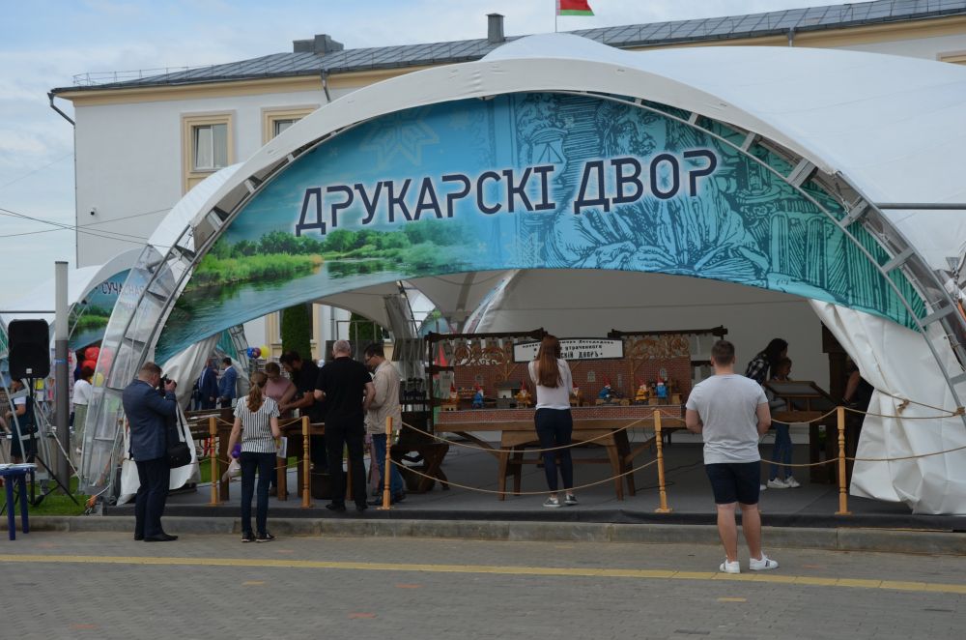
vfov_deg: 26.4
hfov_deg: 39.0
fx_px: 1365
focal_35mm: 51
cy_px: 320
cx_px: 483
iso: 110
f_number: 8
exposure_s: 1/250
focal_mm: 34
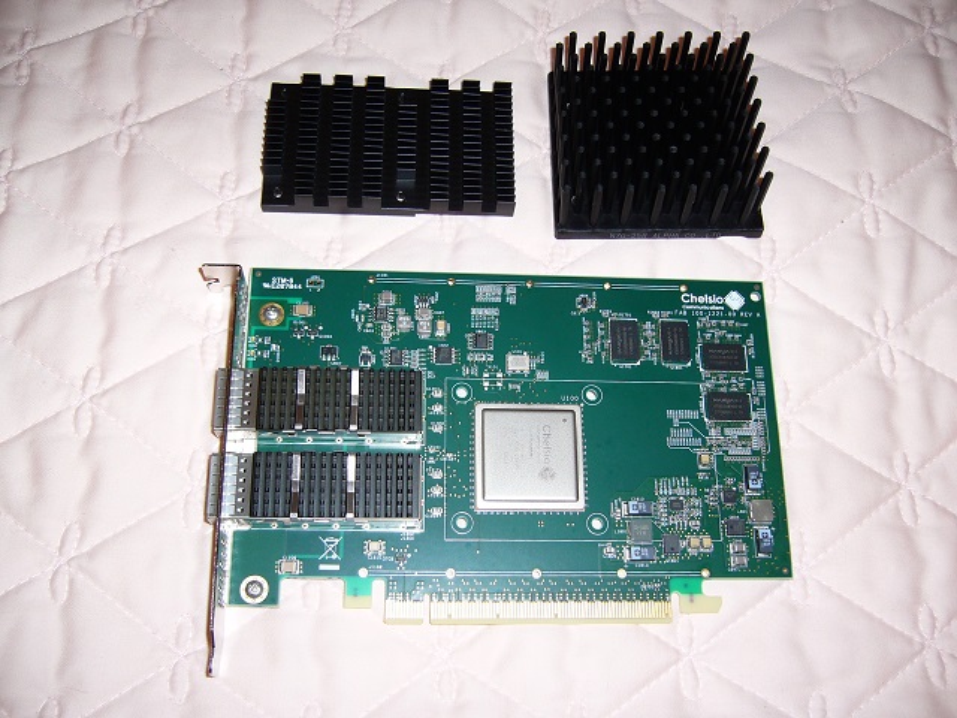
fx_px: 968
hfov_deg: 52.6
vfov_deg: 40.7
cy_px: 359
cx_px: 478
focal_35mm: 35
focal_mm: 5.8
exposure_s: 1/30
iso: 80
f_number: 2.8
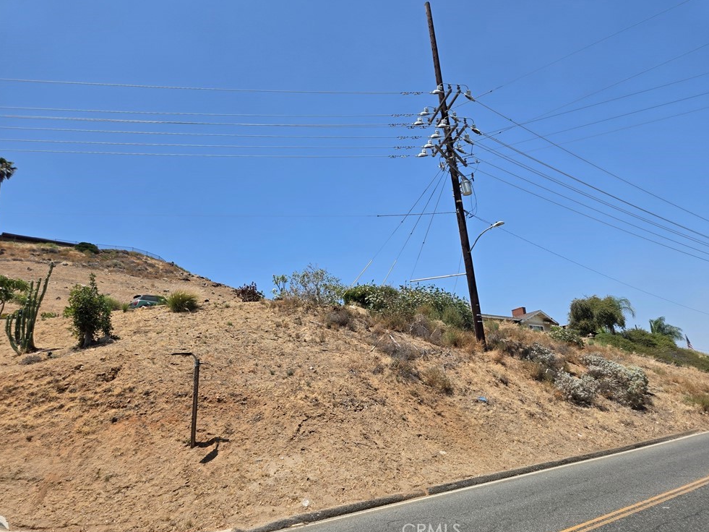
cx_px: 353
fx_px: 492
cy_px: 263
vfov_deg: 56.8
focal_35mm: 24
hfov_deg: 71.6
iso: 40
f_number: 1.8
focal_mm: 5.4
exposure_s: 1/2921
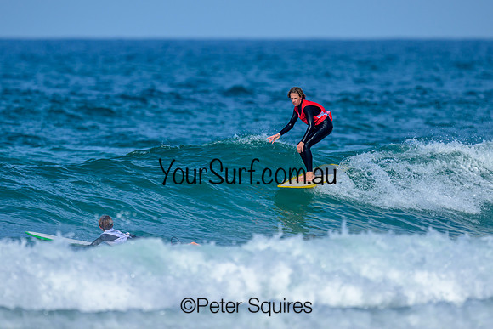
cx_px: 248
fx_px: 15066
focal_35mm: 1100
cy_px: 135
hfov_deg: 1.9
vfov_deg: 1.3
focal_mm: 800
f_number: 6.3
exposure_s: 1/2000
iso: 200
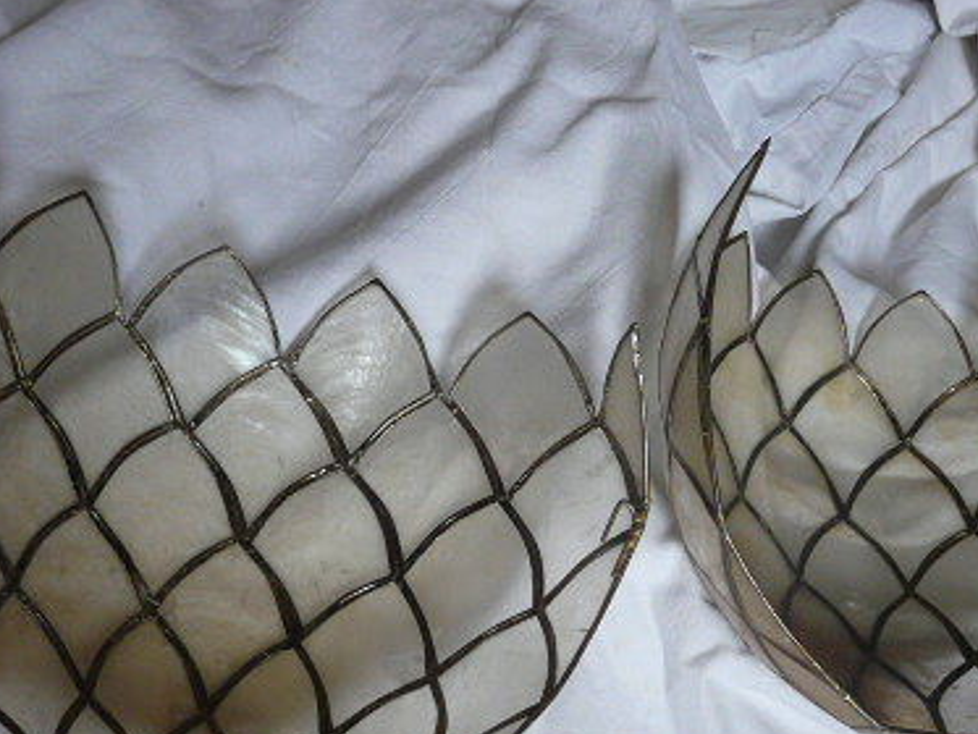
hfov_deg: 39.6
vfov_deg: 29.9
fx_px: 1357
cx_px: 438
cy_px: 519
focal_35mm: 48
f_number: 2.8
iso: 200
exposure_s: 1/30
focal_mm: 4.6
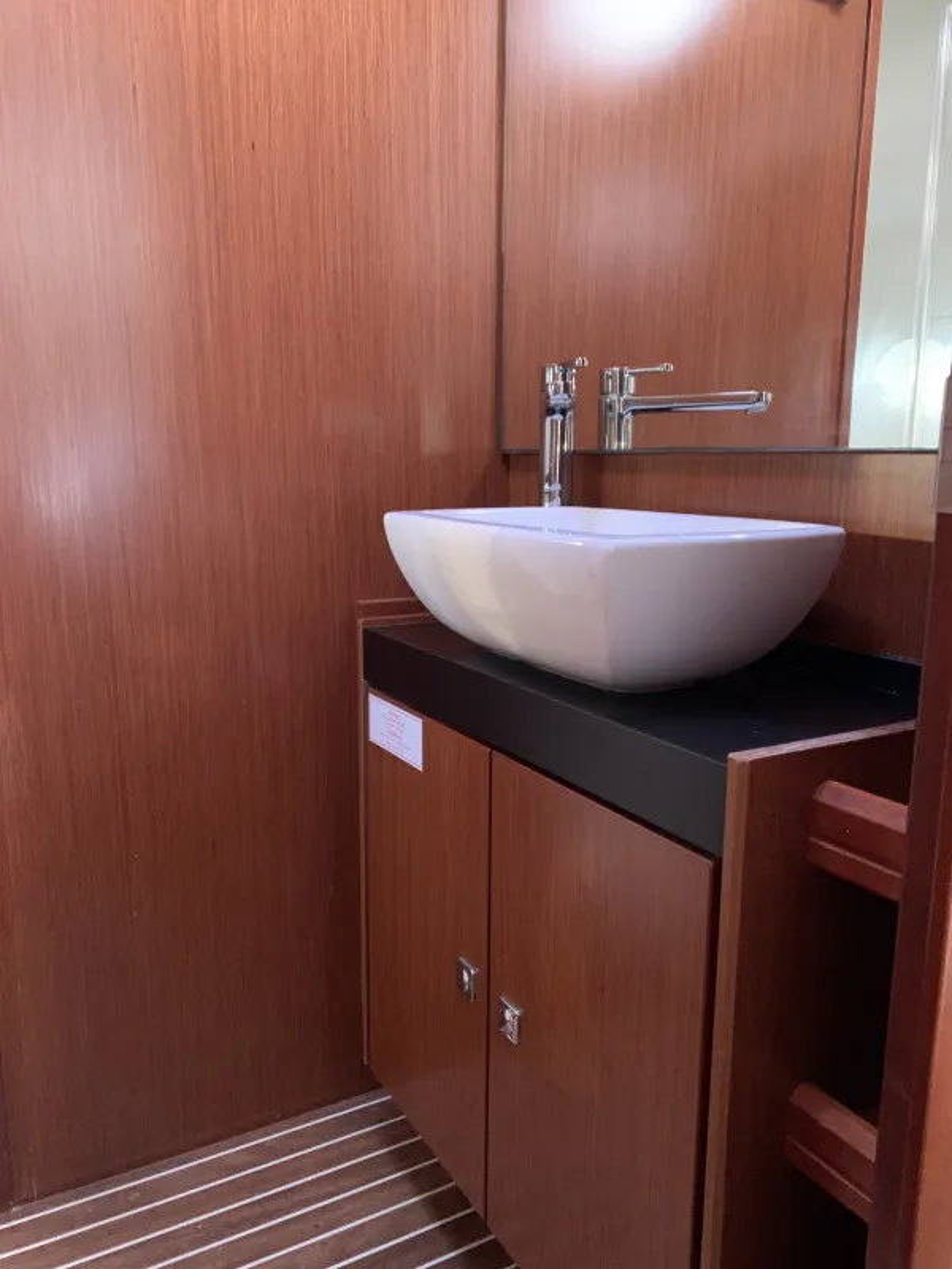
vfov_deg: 67.3
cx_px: 476
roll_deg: -0.5
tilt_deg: -10.1
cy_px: 634
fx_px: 953
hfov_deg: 53.1
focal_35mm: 26
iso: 640
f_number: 1.8
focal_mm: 4.25
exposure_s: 1/30
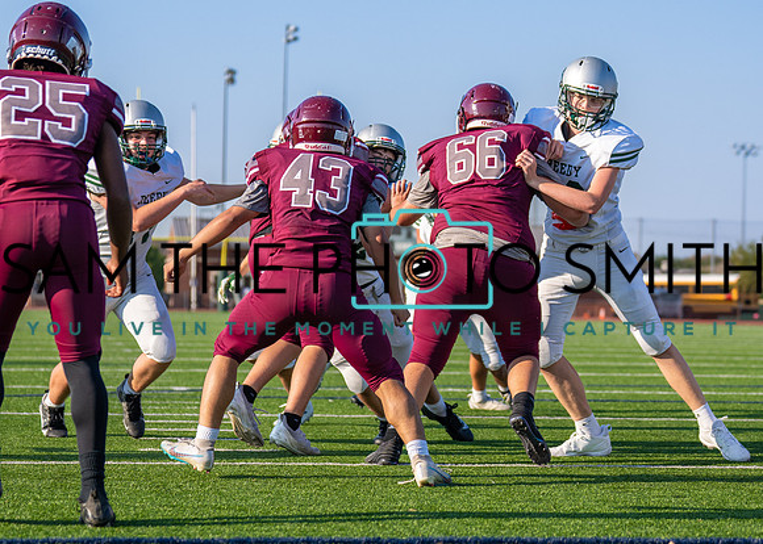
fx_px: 2656
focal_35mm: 123
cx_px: 406
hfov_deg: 16.3
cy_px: 320
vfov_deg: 11.7
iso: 125
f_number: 2.8
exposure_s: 1/2500
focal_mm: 70
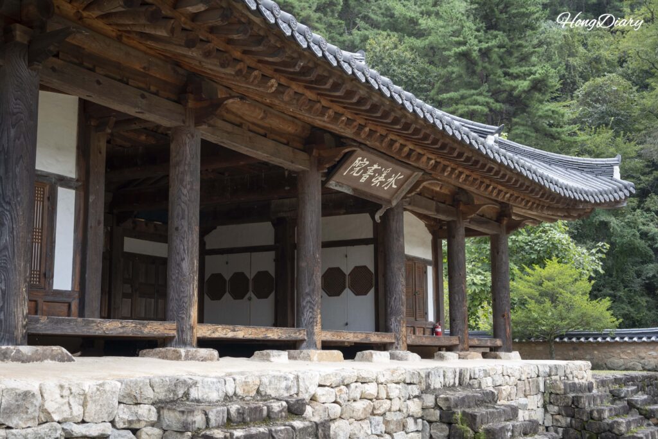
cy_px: 220
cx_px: 329
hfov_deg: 40.3
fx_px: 896
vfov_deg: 27.5
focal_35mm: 49
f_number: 5.6
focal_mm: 49
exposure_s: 1/160
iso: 640
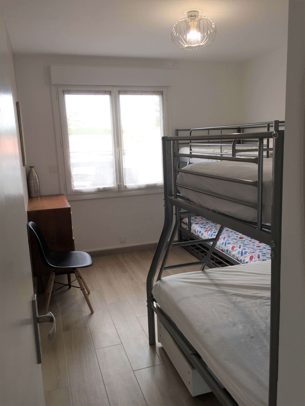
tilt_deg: -10.7
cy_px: 203
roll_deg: +1.8
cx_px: 152
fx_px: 341
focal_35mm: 29
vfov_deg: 61.7
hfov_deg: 48.2
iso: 40
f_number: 2.2
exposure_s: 1/50
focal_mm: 4.15
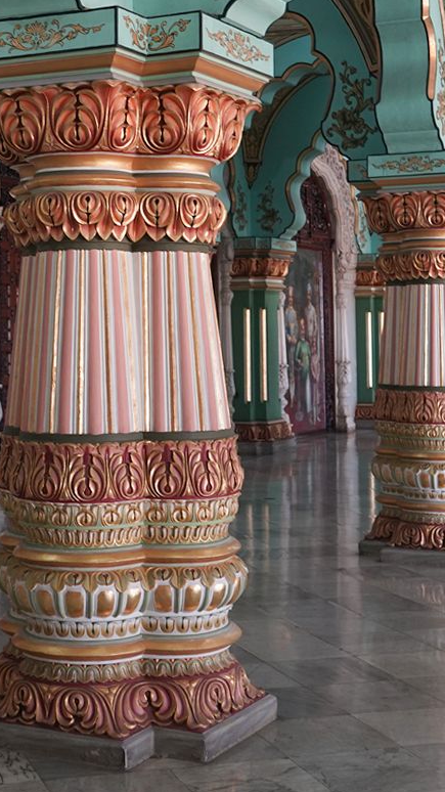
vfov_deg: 31.9
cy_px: 220
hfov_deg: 18.4
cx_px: 126
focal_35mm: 65
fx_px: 1364
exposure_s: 1/40
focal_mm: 24
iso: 800
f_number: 3.2
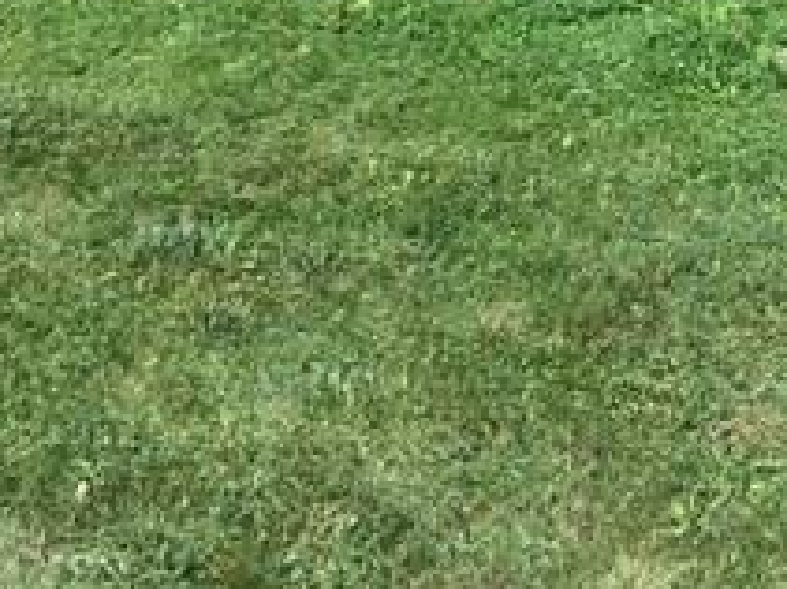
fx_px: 2000
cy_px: -235
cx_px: 1089
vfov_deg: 15.7
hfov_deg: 20.0
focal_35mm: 88
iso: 25
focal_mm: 4.15
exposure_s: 1/625
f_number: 2.2
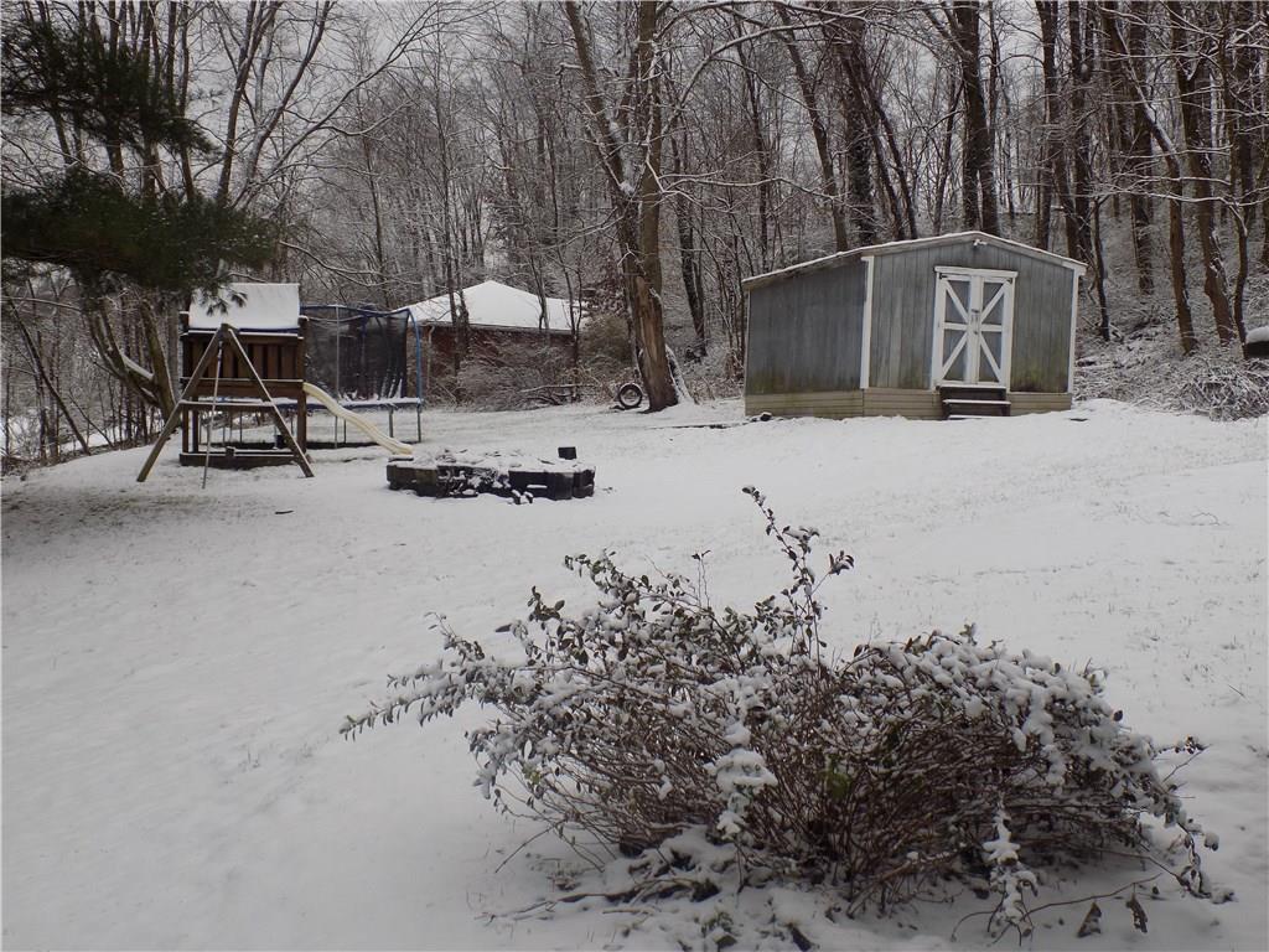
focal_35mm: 41
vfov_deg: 35.1
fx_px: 1503
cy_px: 476
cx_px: 634
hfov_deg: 45.8
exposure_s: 1/100
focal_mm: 7.3
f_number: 3.6
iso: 80
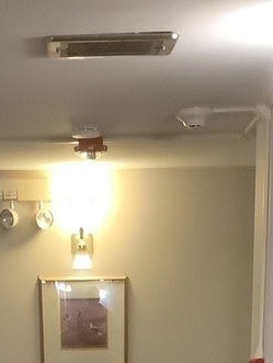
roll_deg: +0.0
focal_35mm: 101
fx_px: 1060
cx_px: 94
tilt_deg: -15.7
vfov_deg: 17.0
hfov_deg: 14.7
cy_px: 591
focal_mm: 3.3
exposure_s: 1/24
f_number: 2.4
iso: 640
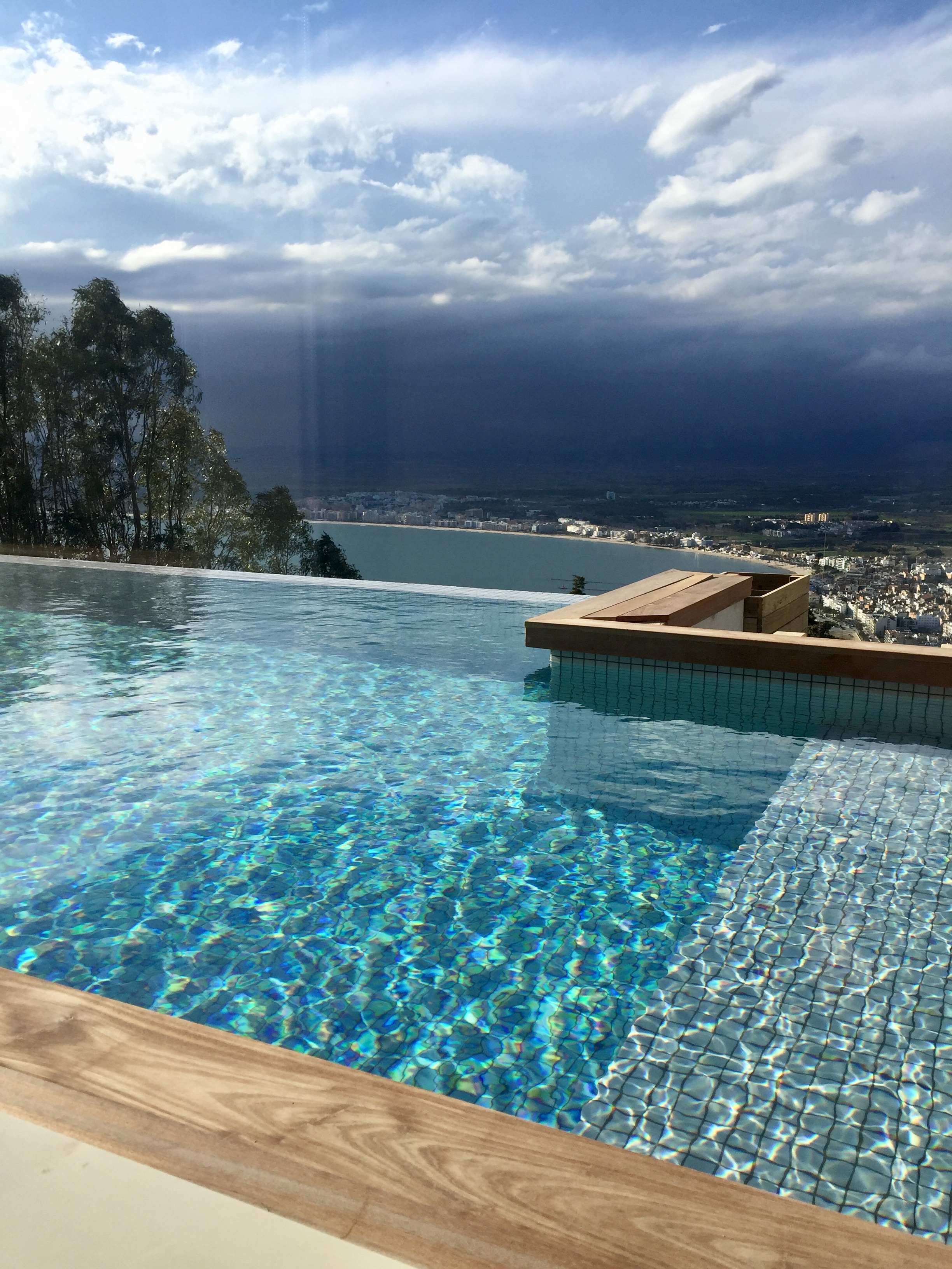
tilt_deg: -9.0
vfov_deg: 61.7
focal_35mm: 29
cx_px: 476
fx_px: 1063
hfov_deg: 48.2
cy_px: 634
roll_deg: +0.5
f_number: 2.2
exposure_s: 1/2326
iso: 32
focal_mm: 4.15
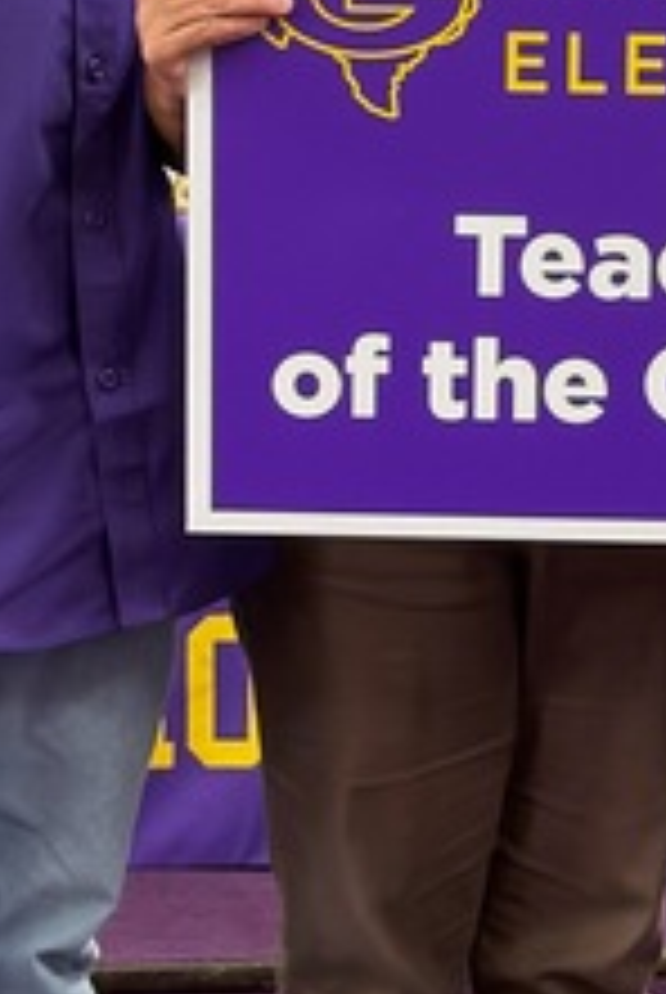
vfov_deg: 14.7
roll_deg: -1.1
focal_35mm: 139
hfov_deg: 9.9
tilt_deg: -4.8
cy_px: 369
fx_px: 3845
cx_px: 603
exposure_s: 1/40
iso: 250
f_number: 1.78
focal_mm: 6.76
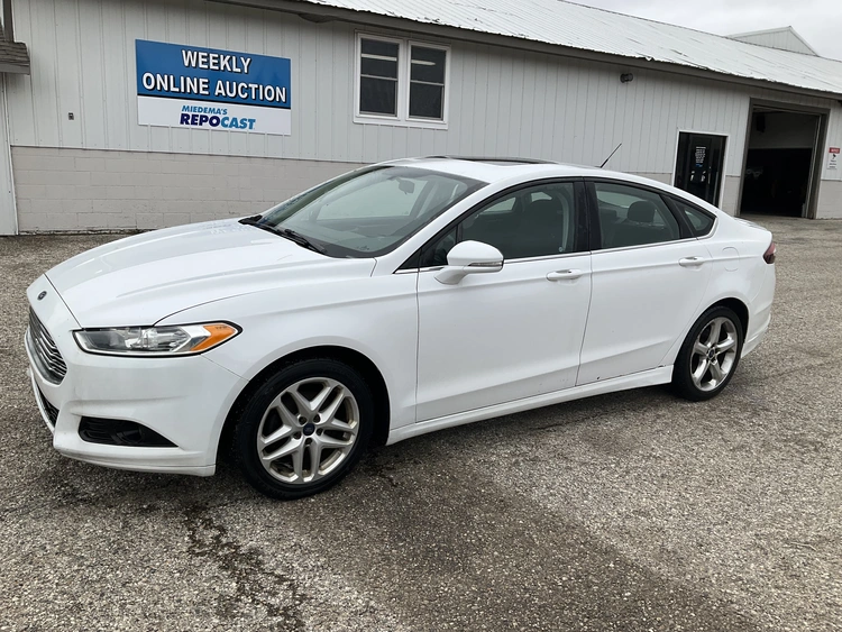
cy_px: 316
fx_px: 706
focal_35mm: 29
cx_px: 421
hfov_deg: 61.6
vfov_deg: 48.3
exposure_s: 1/1984
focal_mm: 3
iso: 25
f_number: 1.8
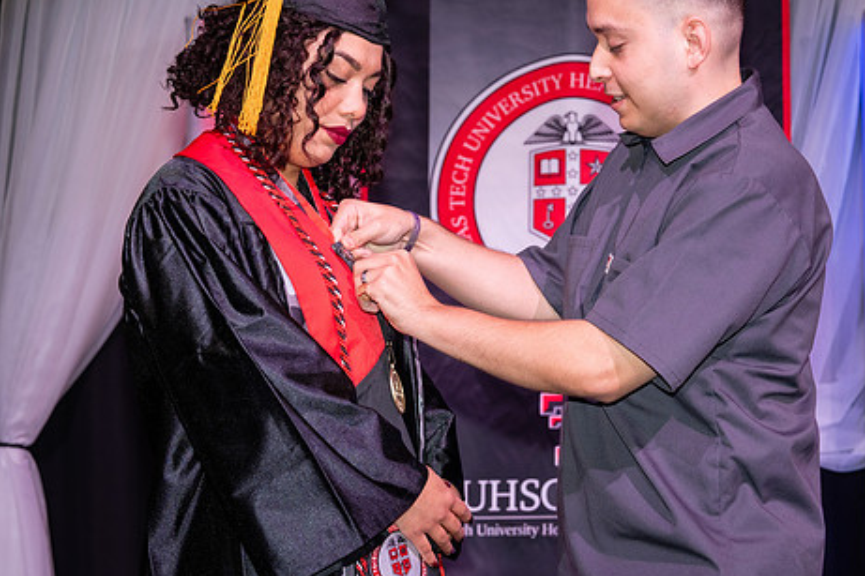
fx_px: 2642
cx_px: 538
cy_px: 218
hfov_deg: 18.6
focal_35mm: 110
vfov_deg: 12.4
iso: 800
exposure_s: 1/160
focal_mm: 69
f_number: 5.6
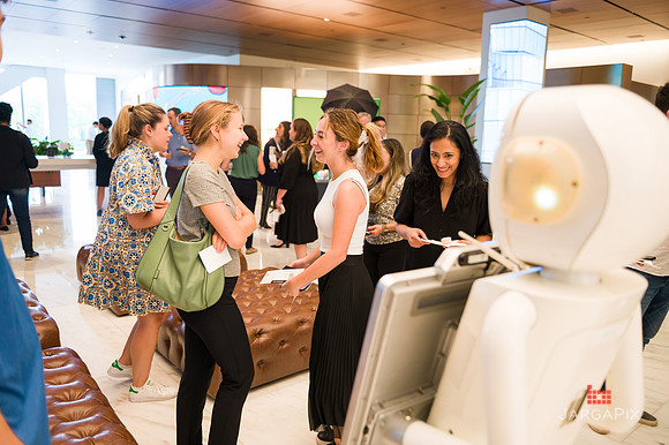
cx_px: 334
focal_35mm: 28
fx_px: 520
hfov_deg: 65.5
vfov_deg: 46.4
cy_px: 222
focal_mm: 28
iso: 1000
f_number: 3.2
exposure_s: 1/200
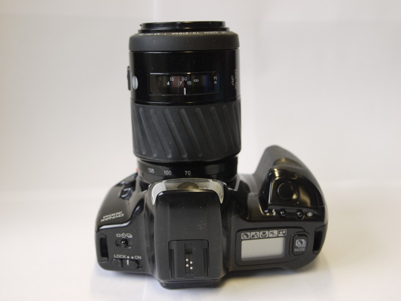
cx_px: 200
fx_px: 510
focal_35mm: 44
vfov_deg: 32.9
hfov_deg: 42.9
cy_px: 150
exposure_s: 1/30
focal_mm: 22
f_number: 4.2
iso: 160
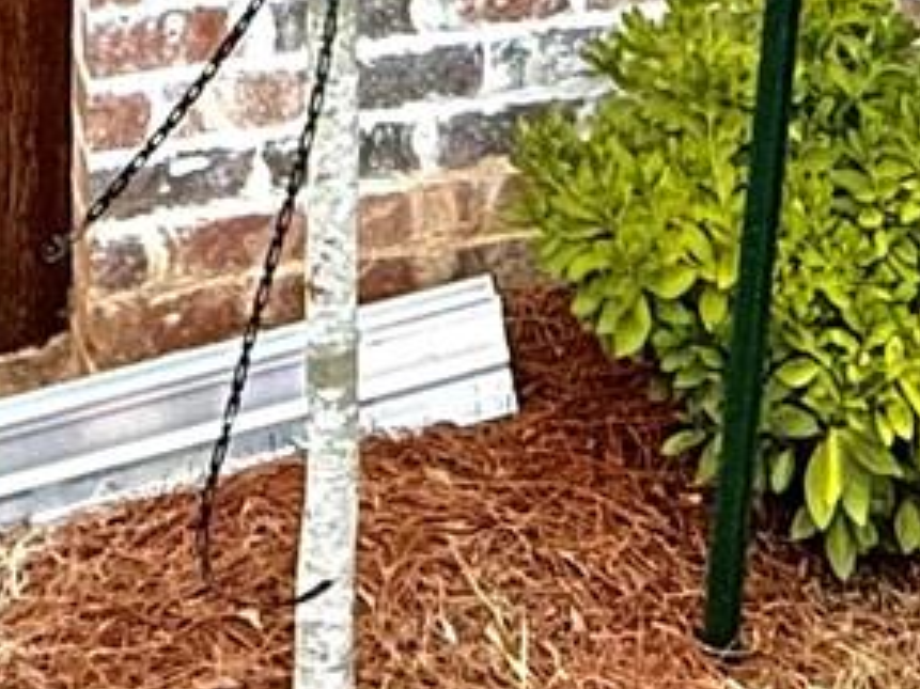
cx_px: 577
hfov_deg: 19.6
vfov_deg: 12.0
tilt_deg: -0.2
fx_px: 2657
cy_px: -961
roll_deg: -0.4
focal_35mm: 100
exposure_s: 1/99
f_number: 2.2
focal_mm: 2.22
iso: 200
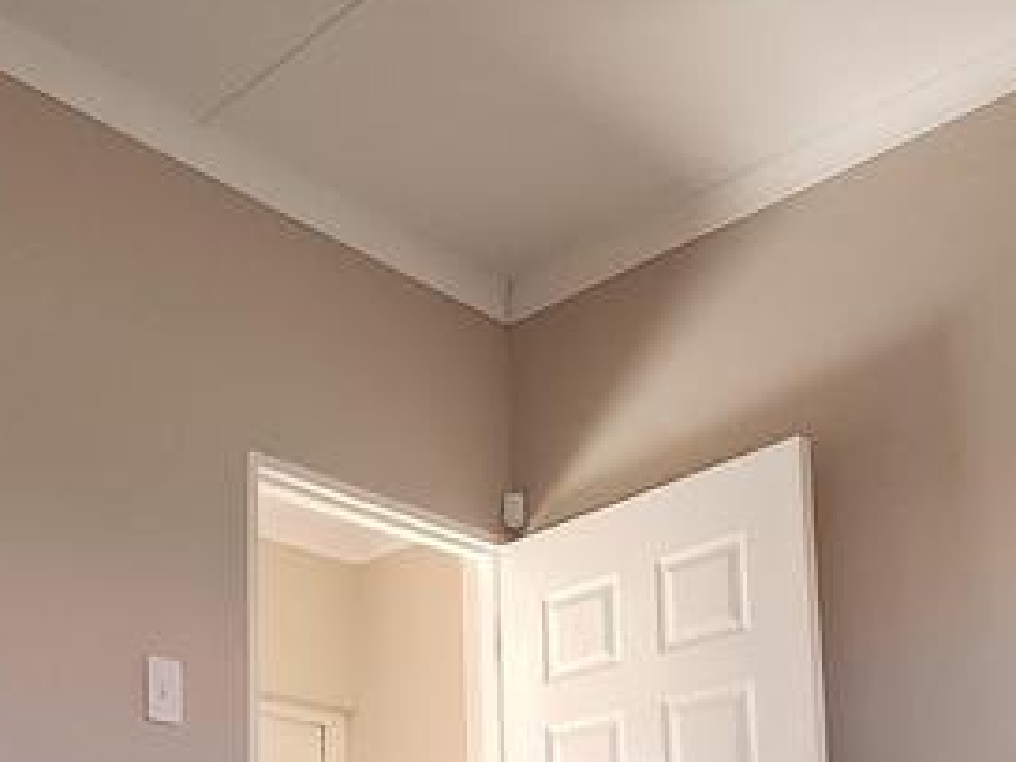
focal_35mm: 50
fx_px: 1468
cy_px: 885
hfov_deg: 37.2
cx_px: 250
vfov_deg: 26.3
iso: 179
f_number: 2.2
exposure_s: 1/100
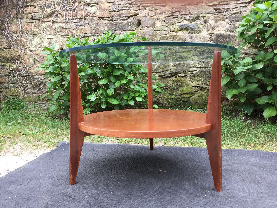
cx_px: 138
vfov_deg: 48.2
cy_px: 104
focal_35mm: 29
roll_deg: +0.6
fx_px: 232
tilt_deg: -6.0
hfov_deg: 61.7
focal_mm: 4.15
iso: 32
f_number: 2.2
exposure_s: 1/100
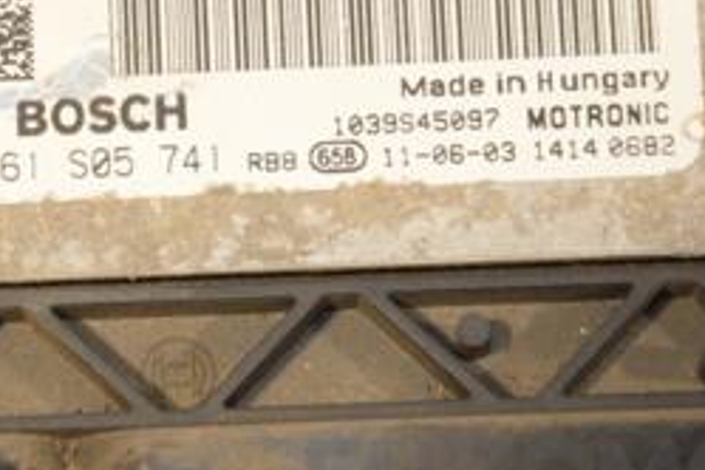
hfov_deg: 8.1
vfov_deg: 5.4
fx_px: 4954
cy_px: 105
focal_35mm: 253
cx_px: 252
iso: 800
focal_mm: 70
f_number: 7.1
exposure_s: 1/200
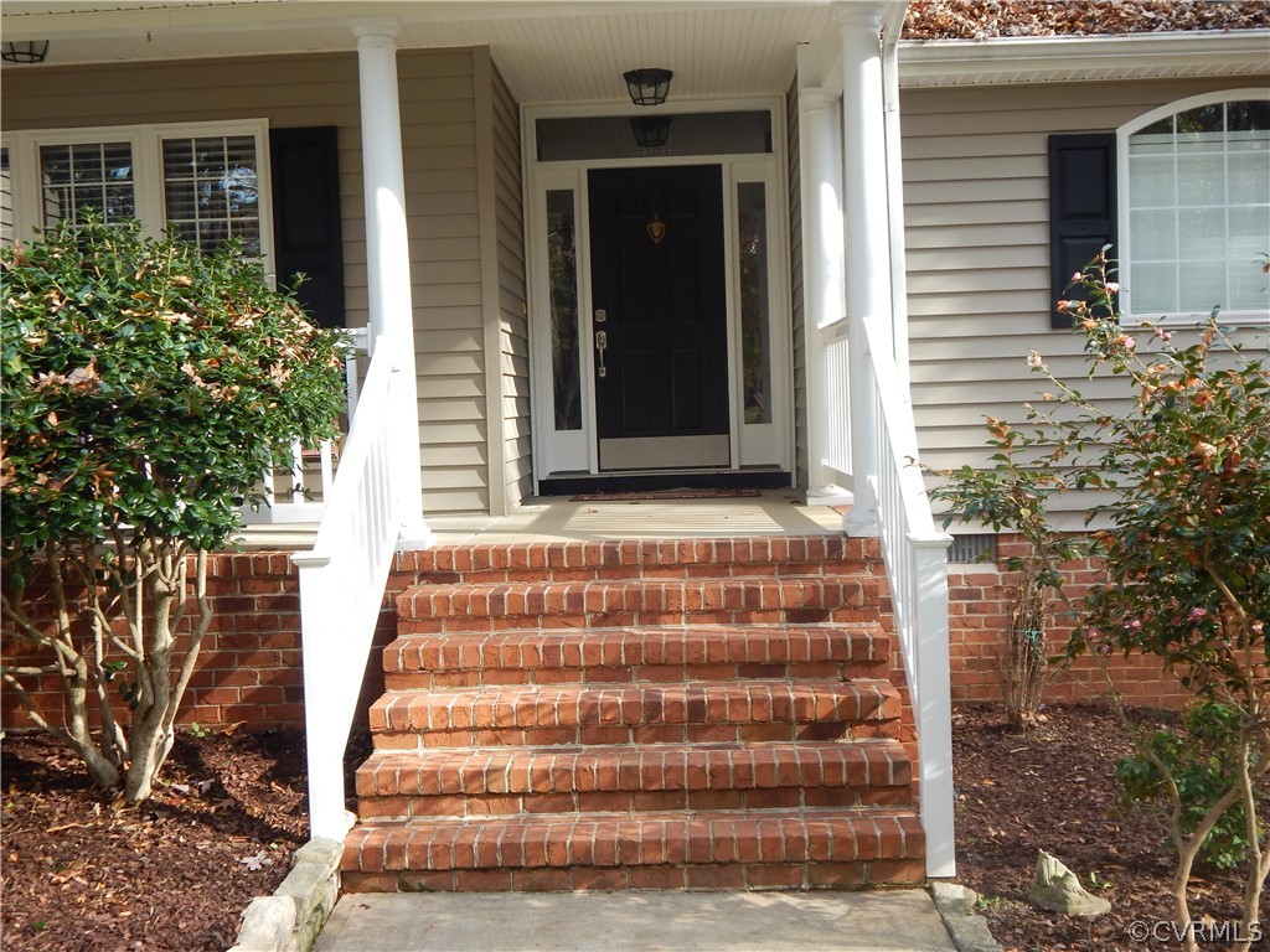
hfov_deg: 49.0
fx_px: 1394
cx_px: 635
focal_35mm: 38
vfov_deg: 37.7
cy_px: 476
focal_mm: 6.8
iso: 125
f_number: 3.4
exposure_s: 1/160
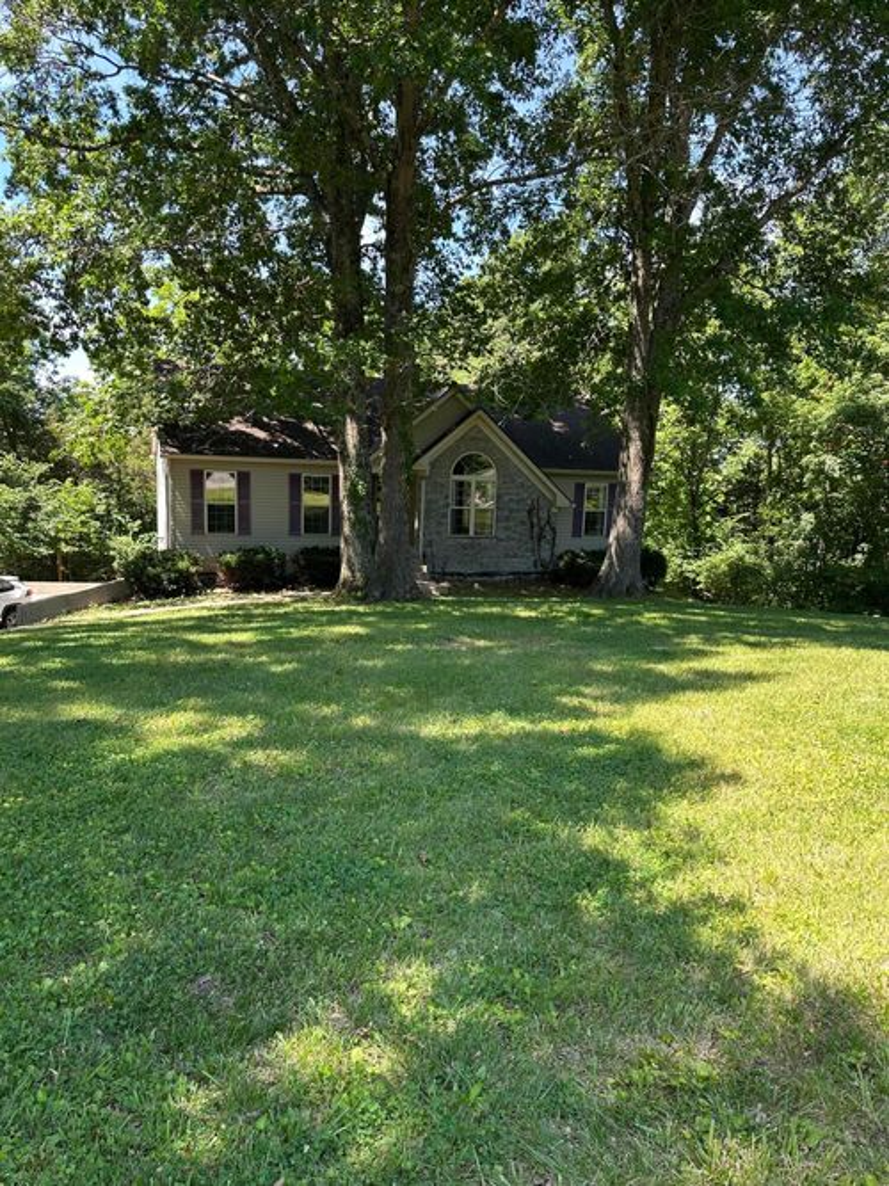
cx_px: 444
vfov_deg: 71.6
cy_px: 593
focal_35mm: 24
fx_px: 822
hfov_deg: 56.8
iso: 80
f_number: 1.78
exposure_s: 1/422
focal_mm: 6.86
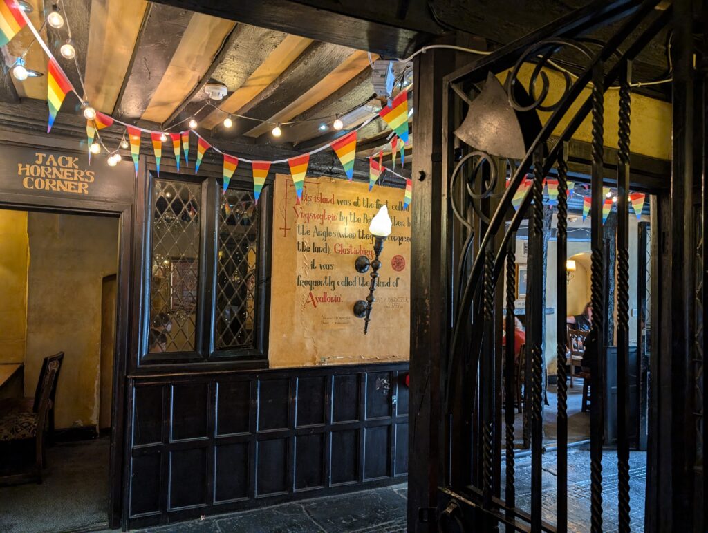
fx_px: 492
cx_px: 354
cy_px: 266
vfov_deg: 56.9
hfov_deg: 71.5
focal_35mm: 24
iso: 430
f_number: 1.68
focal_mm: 6.9
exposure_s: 1/100
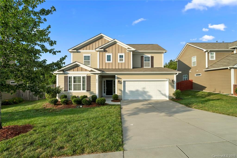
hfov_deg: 96.7
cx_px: 118
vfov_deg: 73.8
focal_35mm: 16
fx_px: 105
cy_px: 79
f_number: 7.1
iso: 100
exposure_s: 1/250
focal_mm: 16
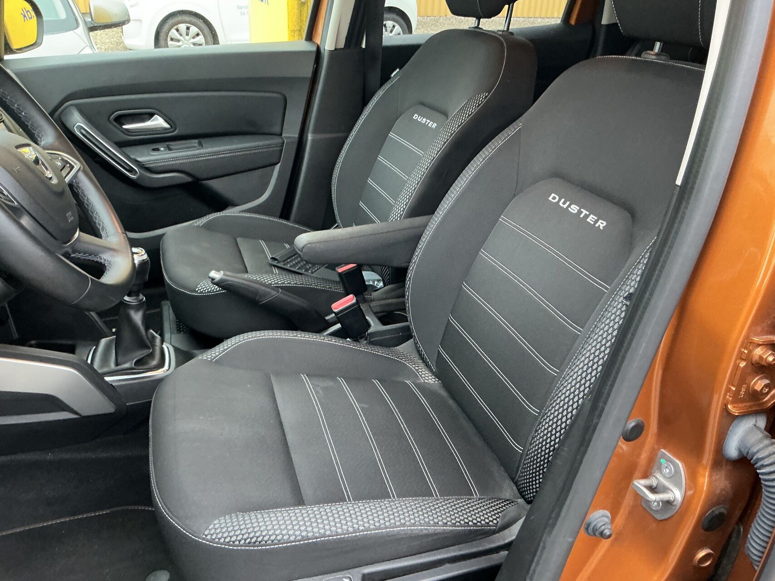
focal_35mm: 29
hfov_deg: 61.7
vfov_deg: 48.2
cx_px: 388
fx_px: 649
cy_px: 290
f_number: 1.8
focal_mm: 3
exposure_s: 1/40
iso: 250
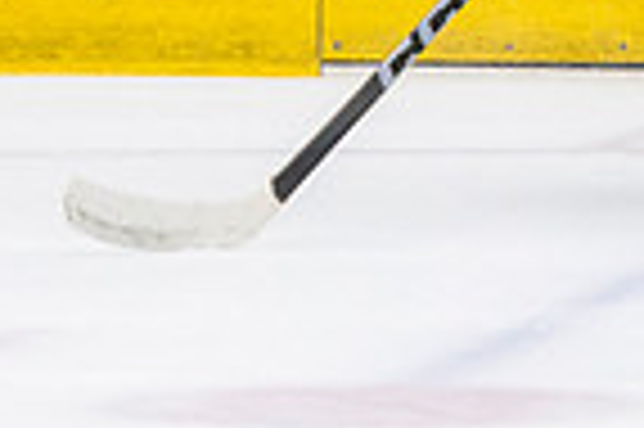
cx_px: 460
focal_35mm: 965
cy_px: -295
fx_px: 17243
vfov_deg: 1.4
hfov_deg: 2.1
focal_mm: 150
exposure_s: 1/640
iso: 3200
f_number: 3.2
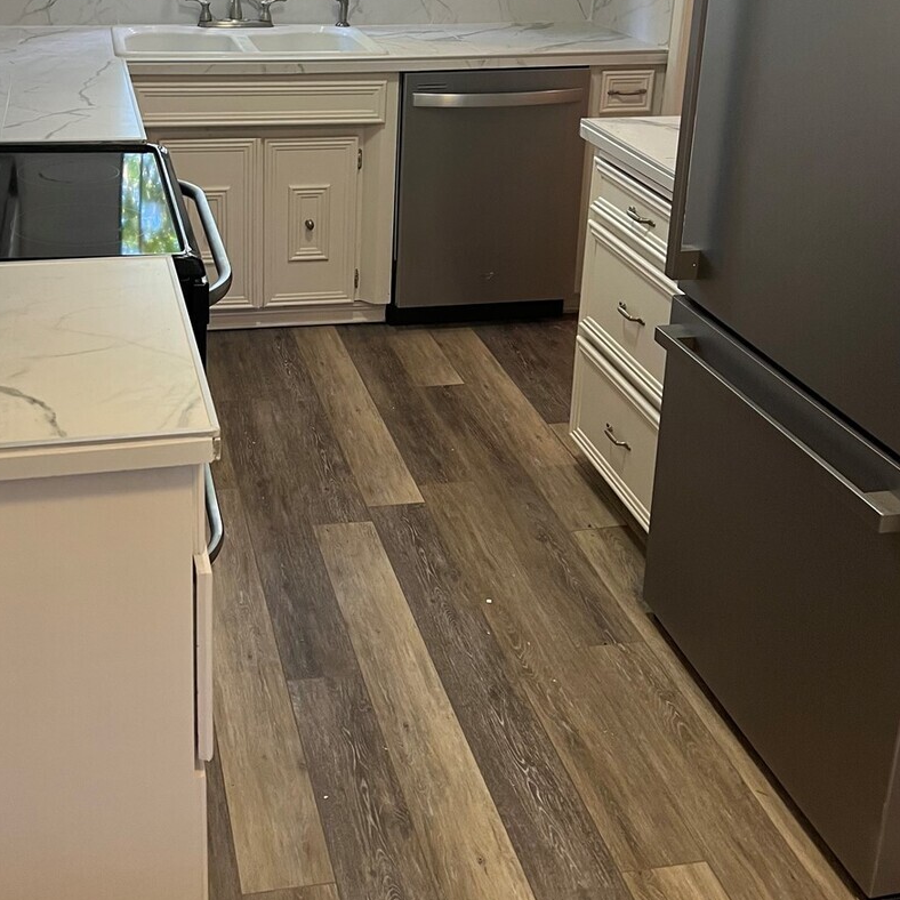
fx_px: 1235
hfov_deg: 39.6
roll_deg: -1.8
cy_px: 220
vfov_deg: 38.9
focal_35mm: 42
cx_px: 312
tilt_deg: -16.4
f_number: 1.5
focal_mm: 5.7
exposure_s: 1/60
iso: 80
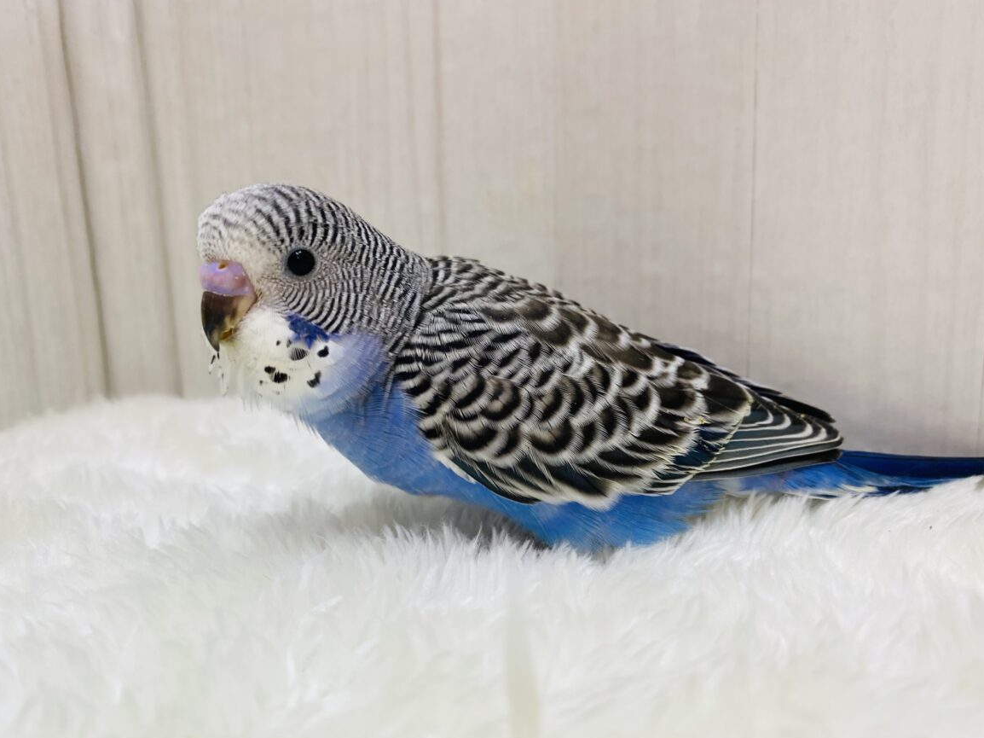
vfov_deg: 53.0
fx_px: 739
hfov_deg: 67.3
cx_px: 495
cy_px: 377
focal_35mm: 26
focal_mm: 4.25
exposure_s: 1/100
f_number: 1.8
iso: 80
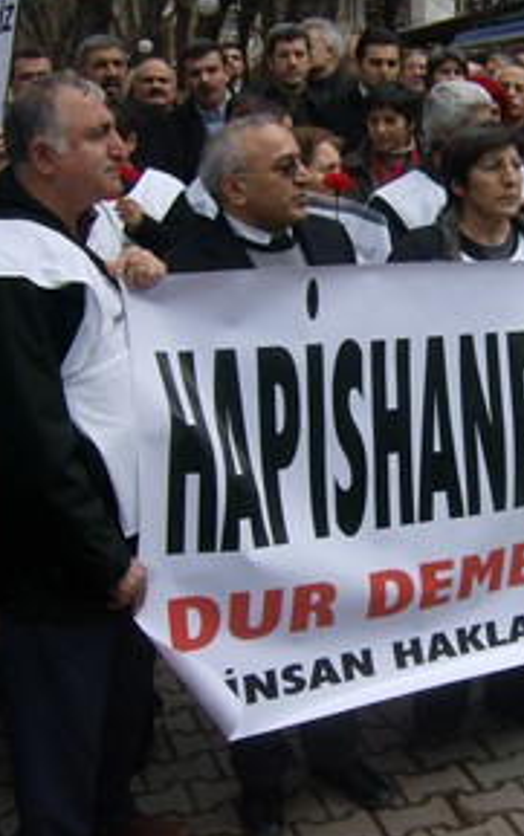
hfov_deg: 24.1
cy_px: 405
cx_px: 408
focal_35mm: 53
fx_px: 1209
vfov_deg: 38.2
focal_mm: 6
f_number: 4.7
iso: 100
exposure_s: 1/280
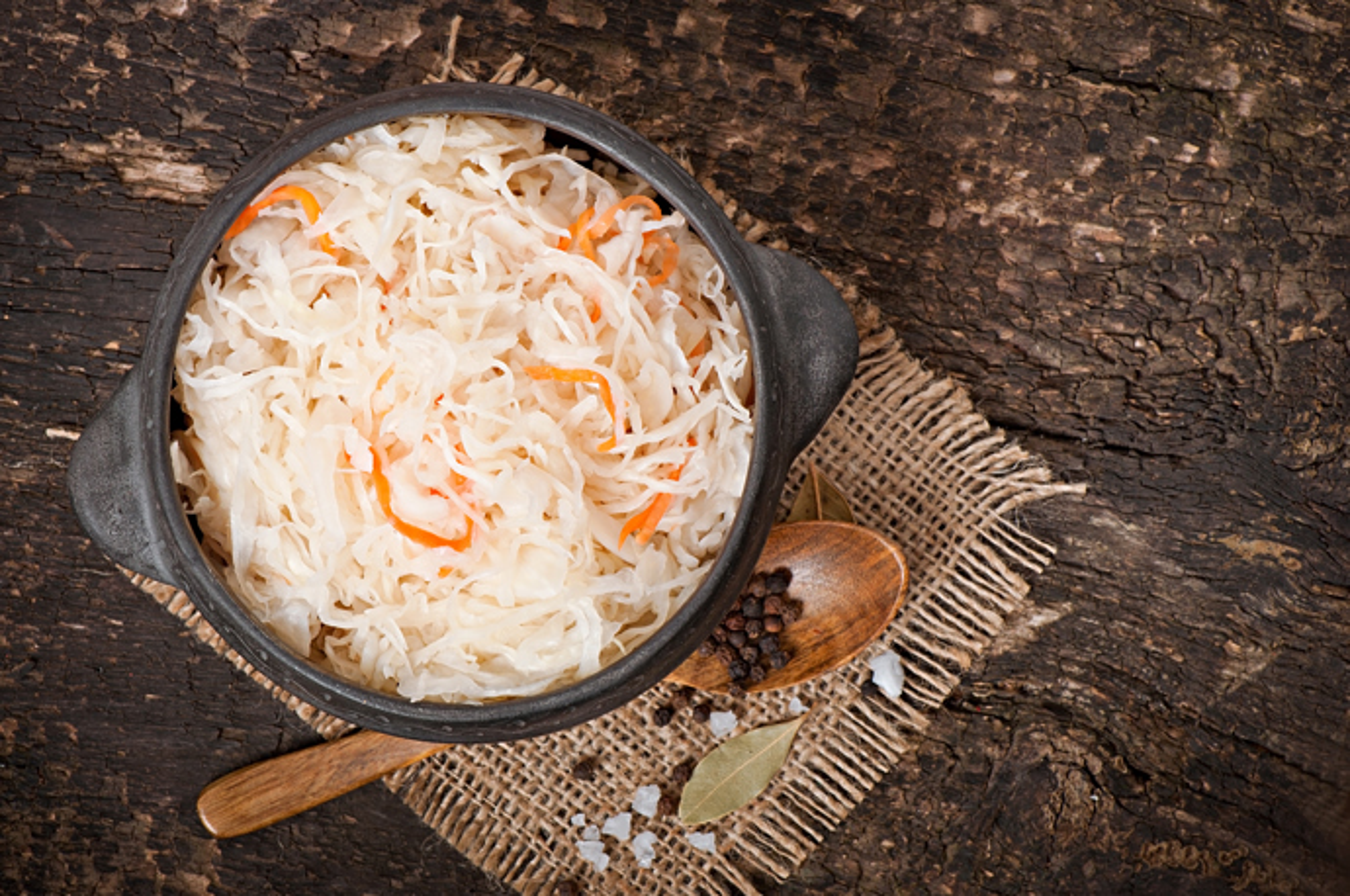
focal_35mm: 158
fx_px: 5898
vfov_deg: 8.7
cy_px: 448
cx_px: 675
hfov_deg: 13.1
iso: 100
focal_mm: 105
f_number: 13
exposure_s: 1/200
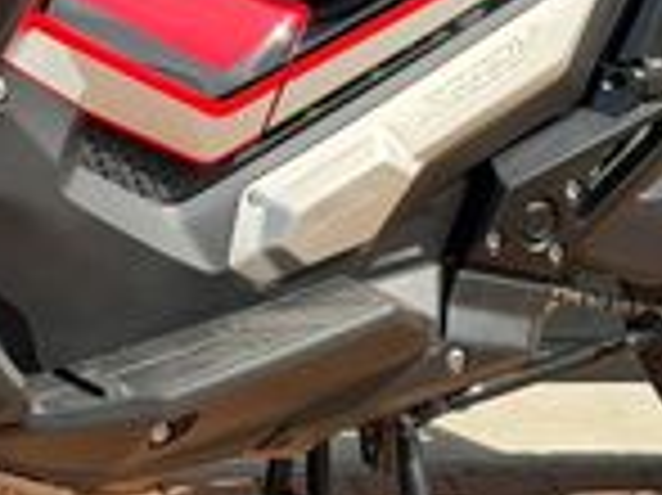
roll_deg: +0.4
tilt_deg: -7.0
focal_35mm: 209
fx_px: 3994
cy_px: -126
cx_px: 90
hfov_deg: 9.4
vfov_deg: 7.0
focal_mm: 6.76
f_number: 1.78
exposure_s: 1/2088
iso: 100
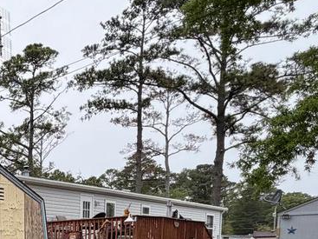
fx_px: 505
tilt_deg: -5.1
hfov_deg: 29.1
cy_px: 309
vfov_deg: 23.5
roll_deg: +2.3
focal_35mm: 55
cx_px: -84
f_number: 2.2
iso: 40
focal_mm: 2.22
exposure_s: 1/658
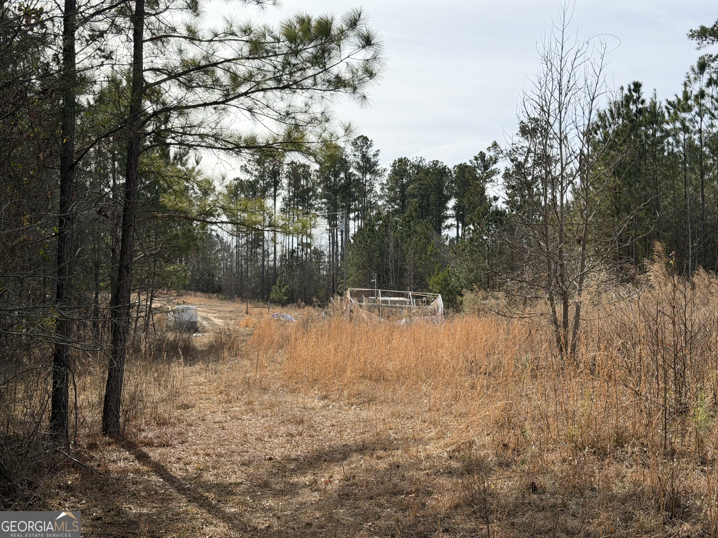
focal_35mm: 48
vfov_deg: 30.3
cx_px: 359
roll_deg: -0.6
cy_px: 269
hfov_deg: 39.7
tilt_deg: +0.0
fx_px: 996
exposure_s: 1/4587
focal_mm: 6.76
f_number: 1.78
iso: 64
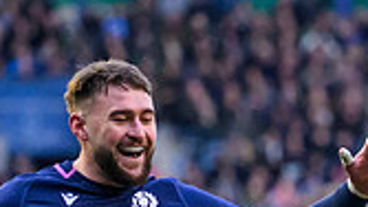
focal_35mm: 936
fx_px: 9135
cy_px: 583
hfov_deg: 2.3
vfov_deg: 1.3
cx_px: 617
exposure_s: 1/1600
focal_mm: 180
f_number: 4
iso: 4000
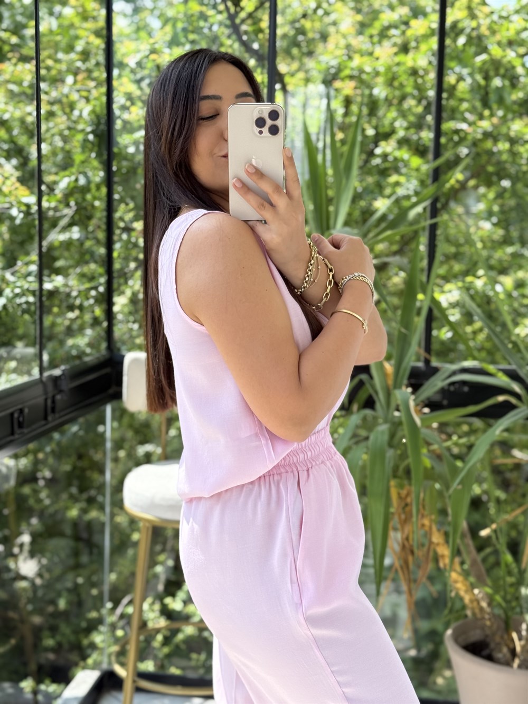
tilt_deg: -18.3
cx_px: 264
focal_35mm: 48
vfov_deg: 39.7
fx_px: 976
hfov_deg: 30.3
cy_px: 352
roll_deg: -1.3
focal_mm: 6.76
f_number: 1.78
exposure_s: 1/534
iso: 80
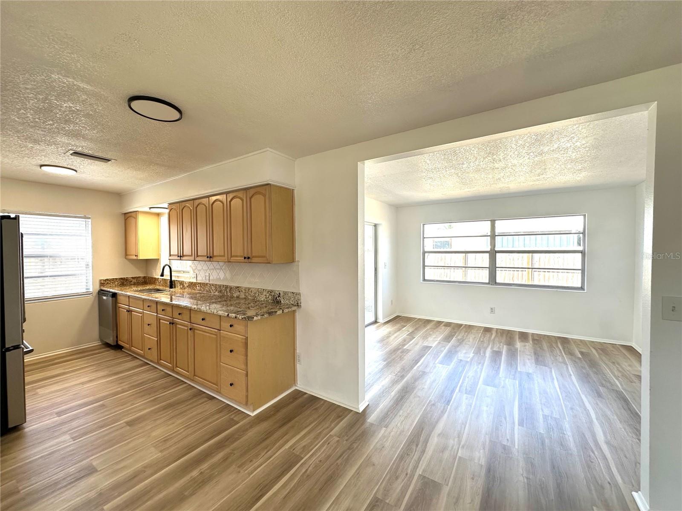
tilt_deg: -1.1
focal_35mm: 14
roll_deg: +0.1
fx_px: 276
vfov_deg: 85.7
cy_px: 256
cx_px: 341
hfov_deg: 102.1
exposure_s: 1/113
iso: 40
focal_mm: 2.22
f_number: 2.2
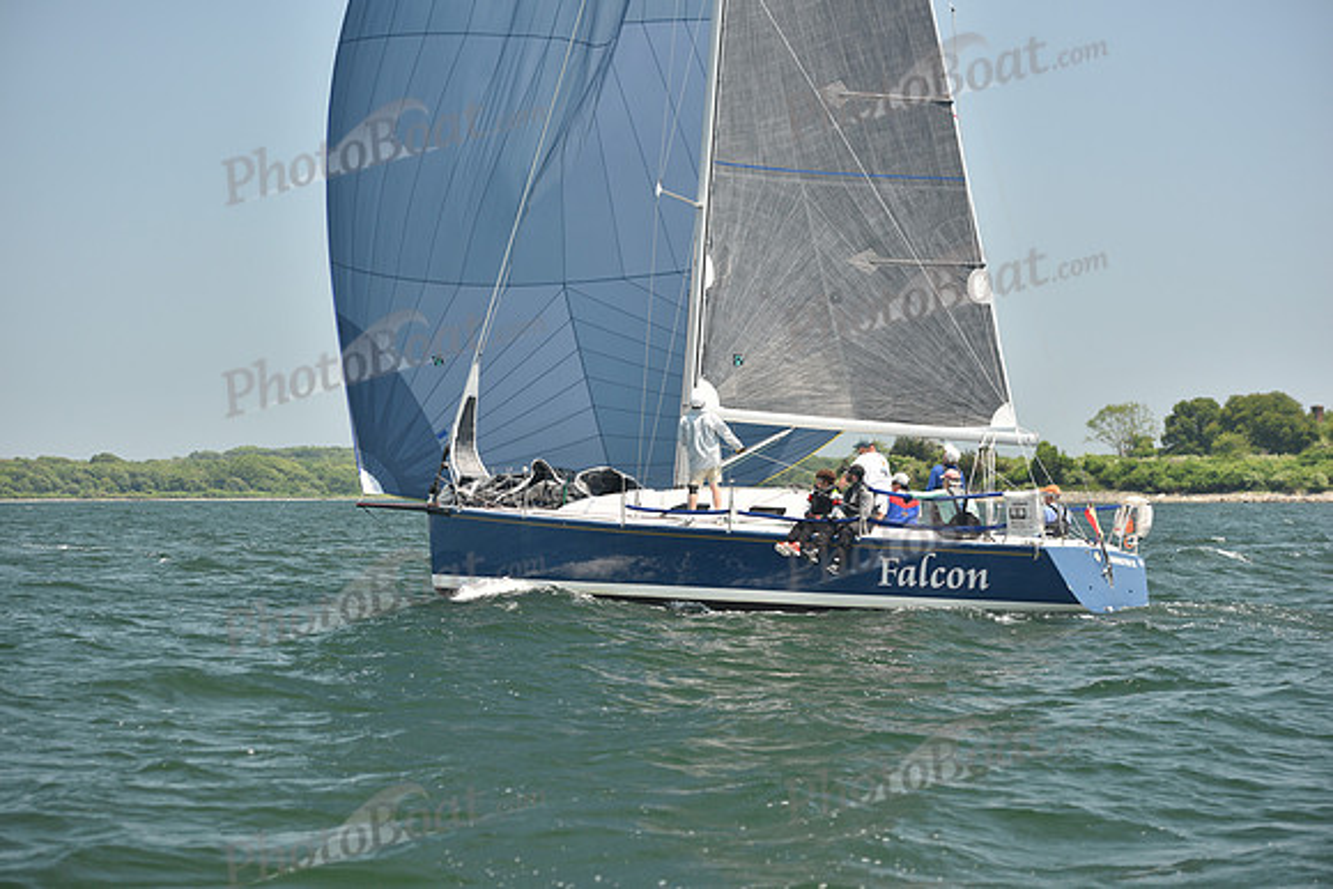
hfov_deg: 20.8
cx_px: 666
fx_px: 3629
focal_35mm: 98
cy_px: 444
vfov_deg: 14.0
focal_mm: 98
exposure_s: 1/640
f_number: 4.5
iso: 250
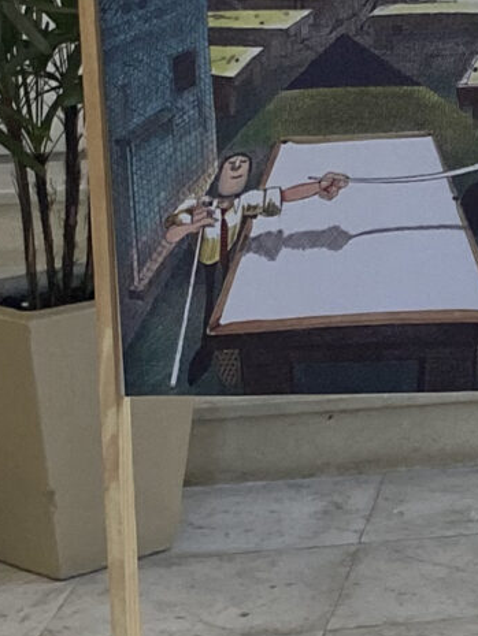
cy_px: -34
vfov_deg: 13.6
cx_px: 1296
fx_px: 2632
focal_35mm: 143
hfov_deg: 9.0
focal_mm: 4.25
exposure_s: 1/121
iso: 125
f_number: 1.8
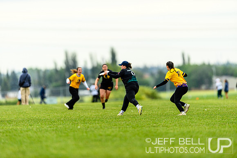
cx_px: 118
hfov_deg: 5.2
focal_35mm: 400
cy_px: 79
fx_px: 2634
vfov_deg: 3.4
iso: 250
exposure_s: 1/1250
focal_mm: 400
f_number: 3.2
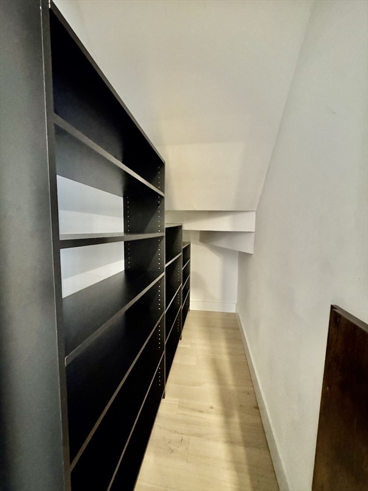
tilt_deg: -4.3
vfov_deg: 102.1
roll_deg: -0.6
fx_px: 198
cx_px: 184
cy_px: 246
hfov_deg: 85.7
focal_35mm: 14
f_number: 2.2
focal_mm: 2.22
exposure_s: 1/30
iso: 1600
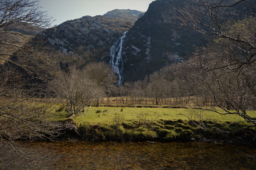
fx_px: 192
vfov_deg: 47.8
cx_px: 128
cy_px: 85
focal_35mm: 27
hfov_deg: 67.4
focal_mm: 18
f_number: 5.6
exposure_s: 1/250
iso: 140
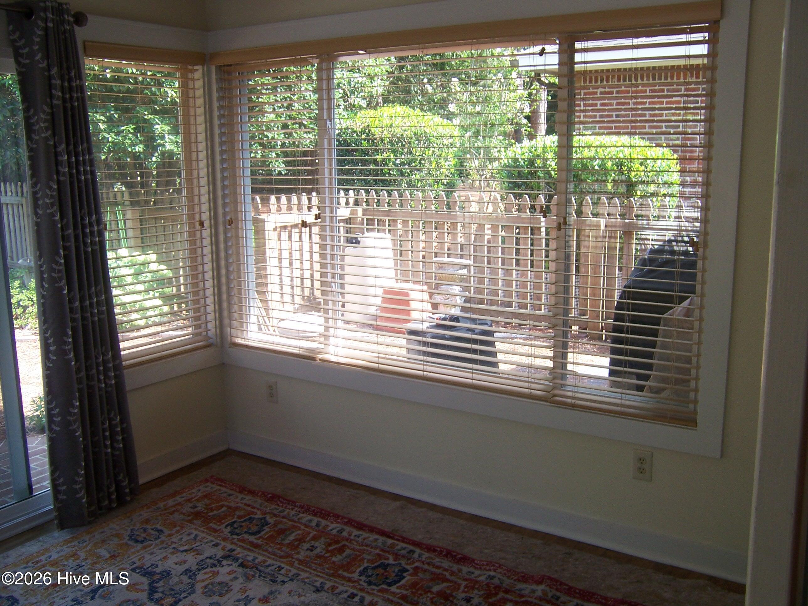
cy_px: 303
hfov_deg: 55.4
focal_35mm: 33
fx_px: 770
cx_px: 404
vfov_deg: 42.9
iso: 80
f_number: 3.4
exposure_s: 1/60
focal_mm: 5.5
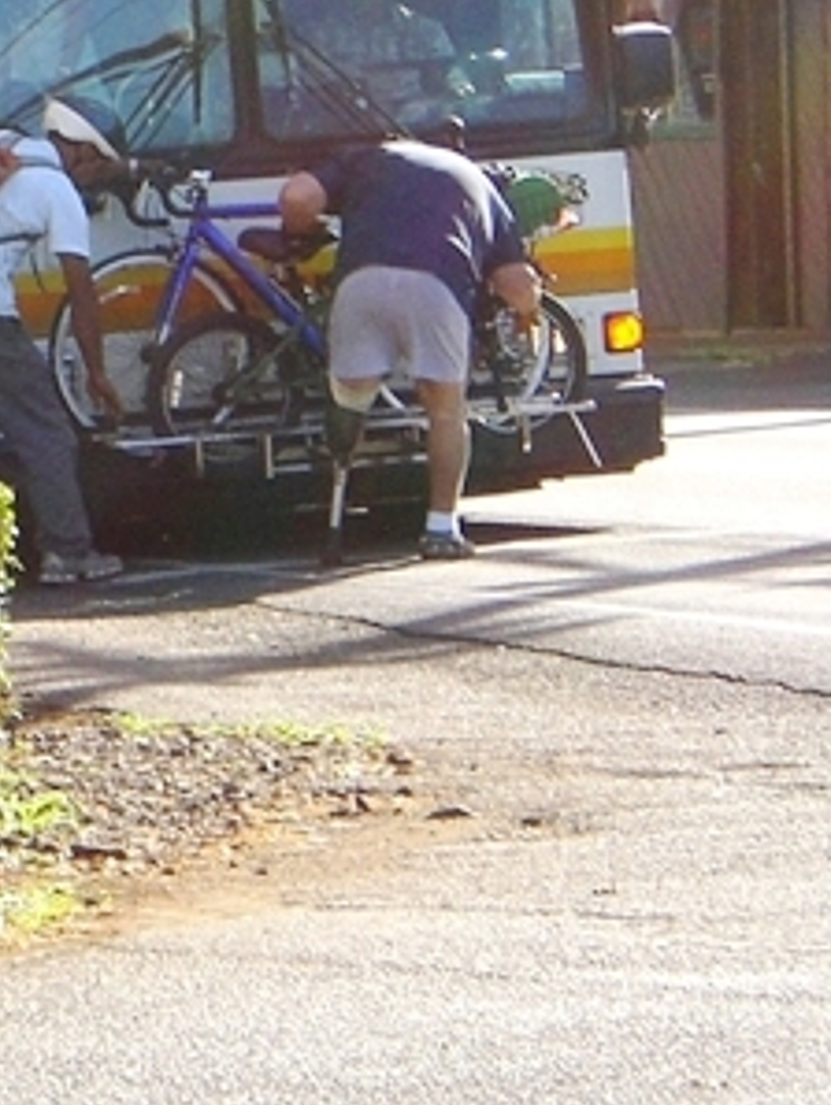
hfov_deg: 4.9
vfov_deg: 6.5
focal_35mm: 306
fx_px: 9781
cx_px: 275
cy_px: 37
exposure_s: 1/320
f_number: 5.2
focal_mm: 18.6
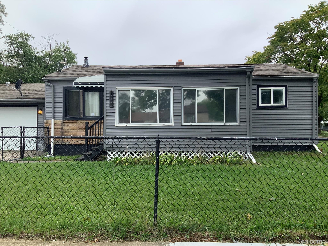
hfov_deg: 61.7
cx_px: 164
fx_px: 275
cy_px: 123
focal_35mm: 29
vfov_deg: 48.2
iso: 16
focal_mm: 3
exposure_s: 1/739
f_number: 1.8
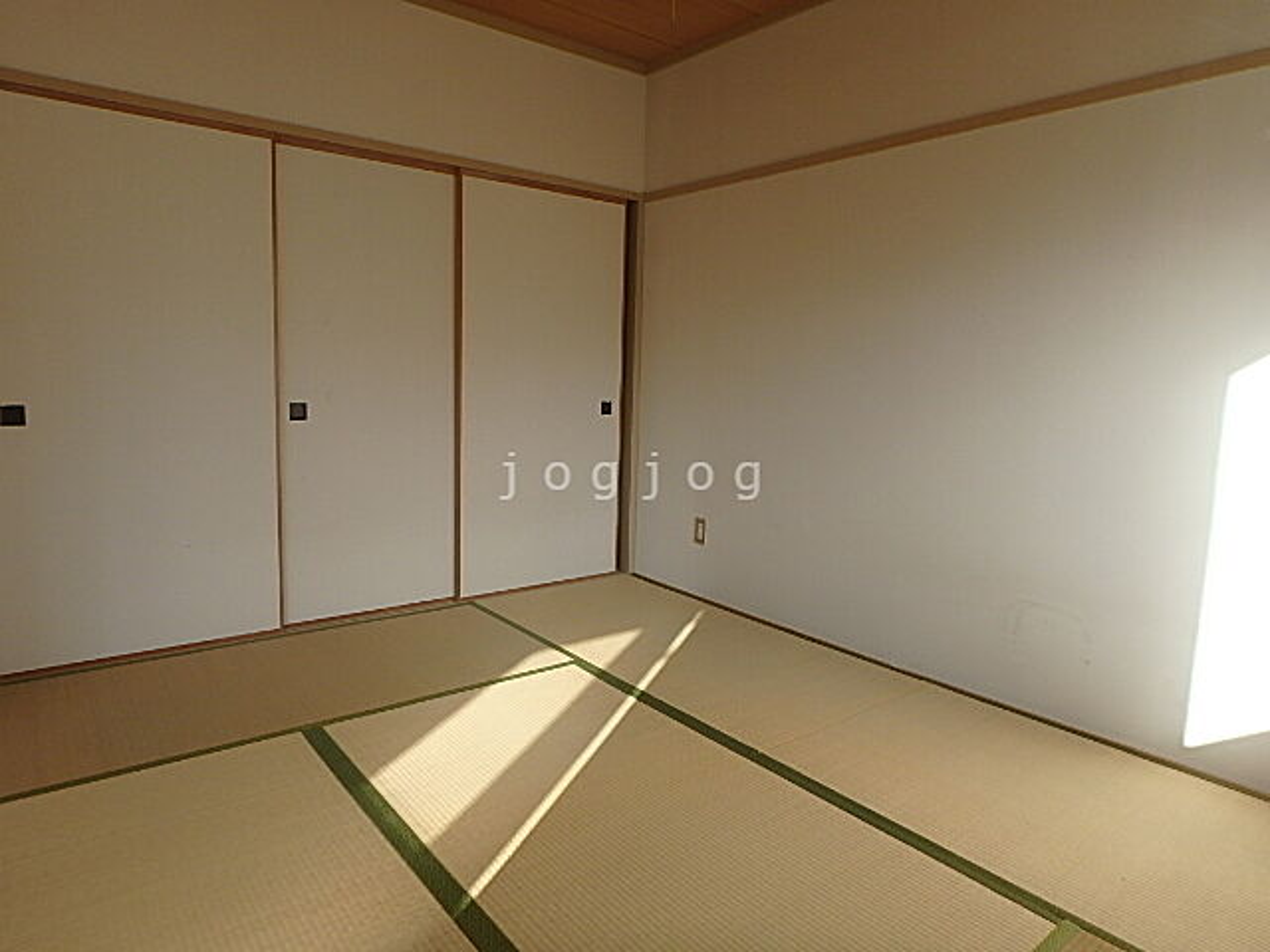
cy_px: 476
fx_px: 770
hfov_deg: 79.0
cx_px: 635
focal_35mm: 21
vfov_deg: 63.4
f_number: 3.5
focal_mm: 3.7
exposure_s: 1/160
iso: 125
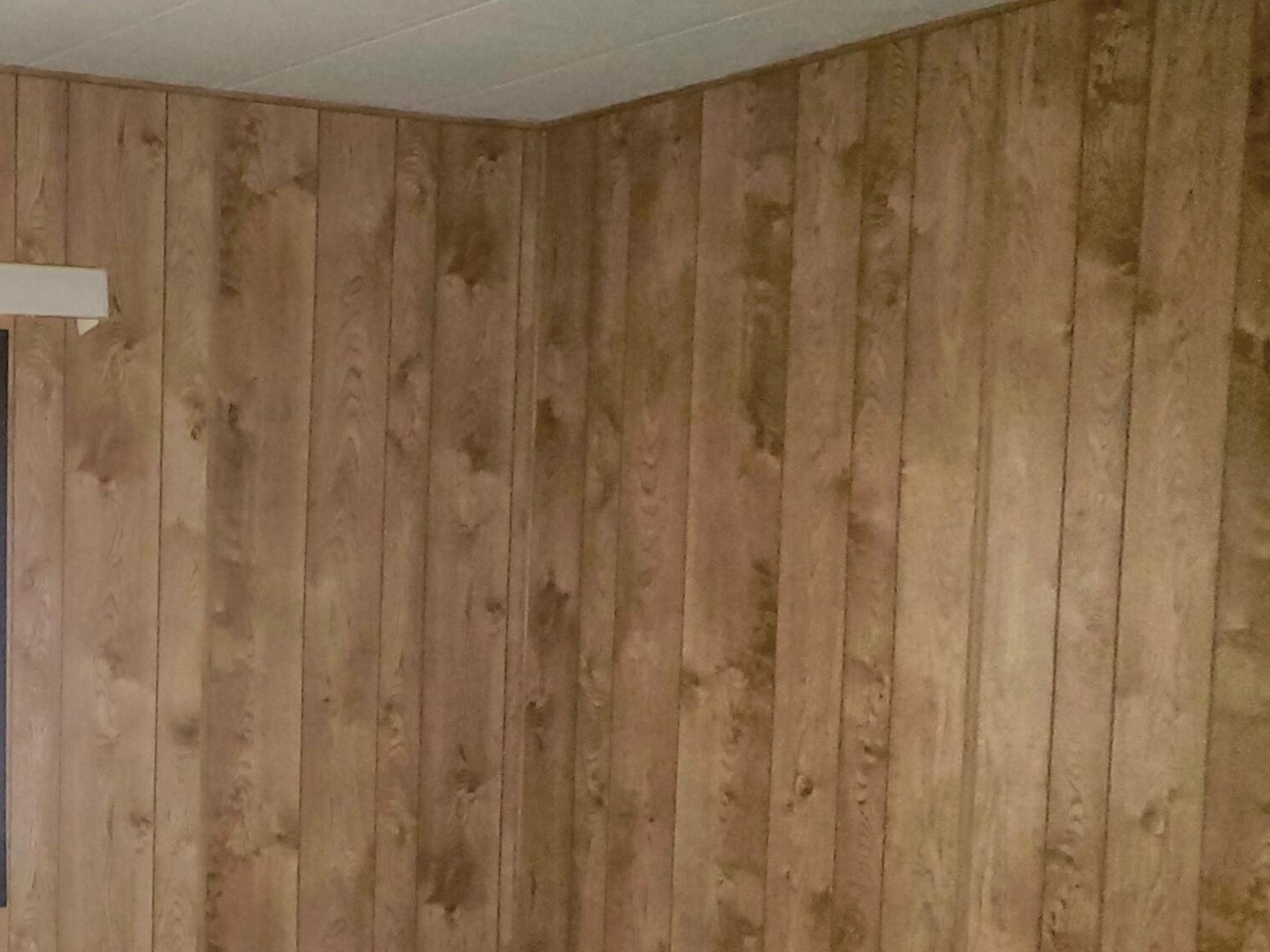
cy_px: 739
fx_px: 1908
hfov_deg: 34.0
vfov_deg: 27.6
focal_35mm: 52
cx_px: 33
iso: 125
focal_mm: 4.3
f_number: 1.5
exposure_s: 1/18
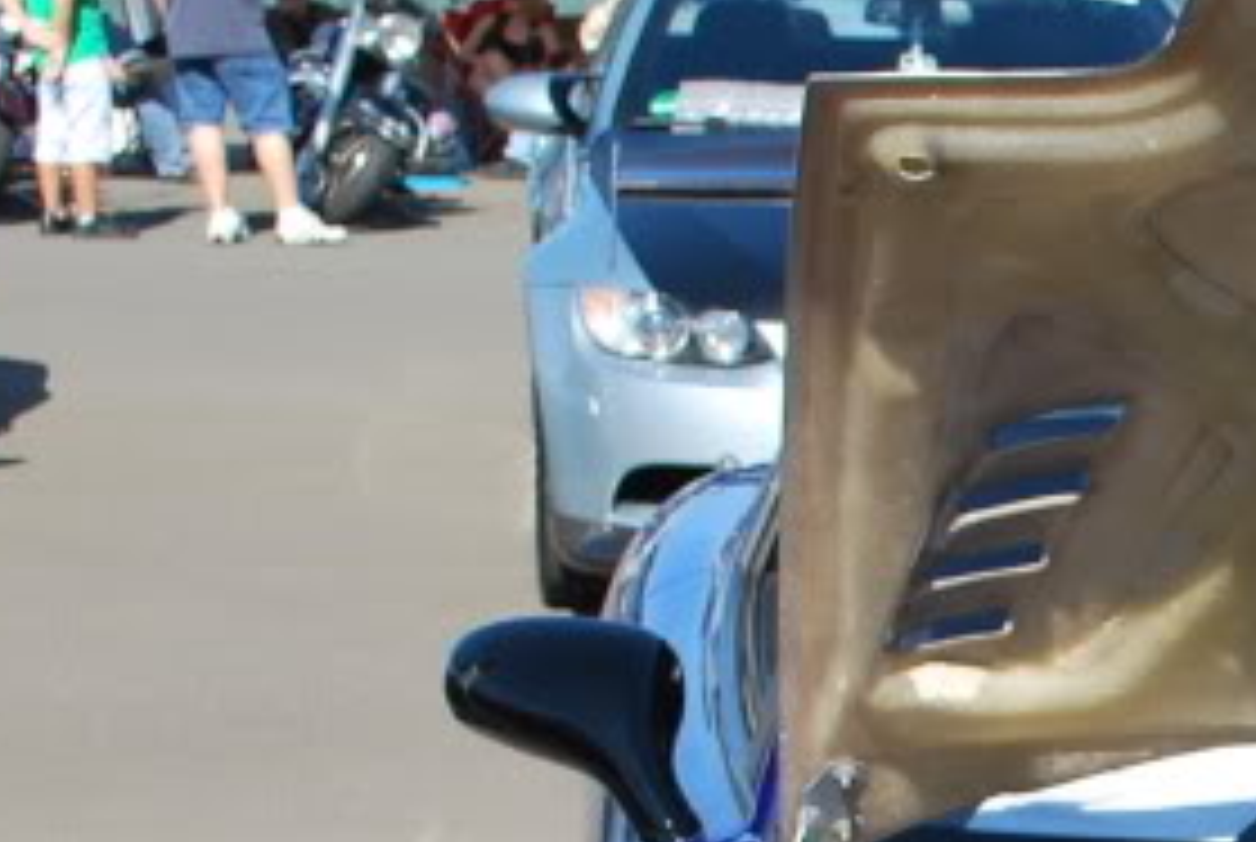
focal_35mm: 121
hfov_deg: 15.6
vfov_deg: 11.1
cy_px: 1141
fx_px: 4228
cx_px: 1879
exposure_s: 1/200
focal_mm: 22
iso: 100
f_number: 7.1
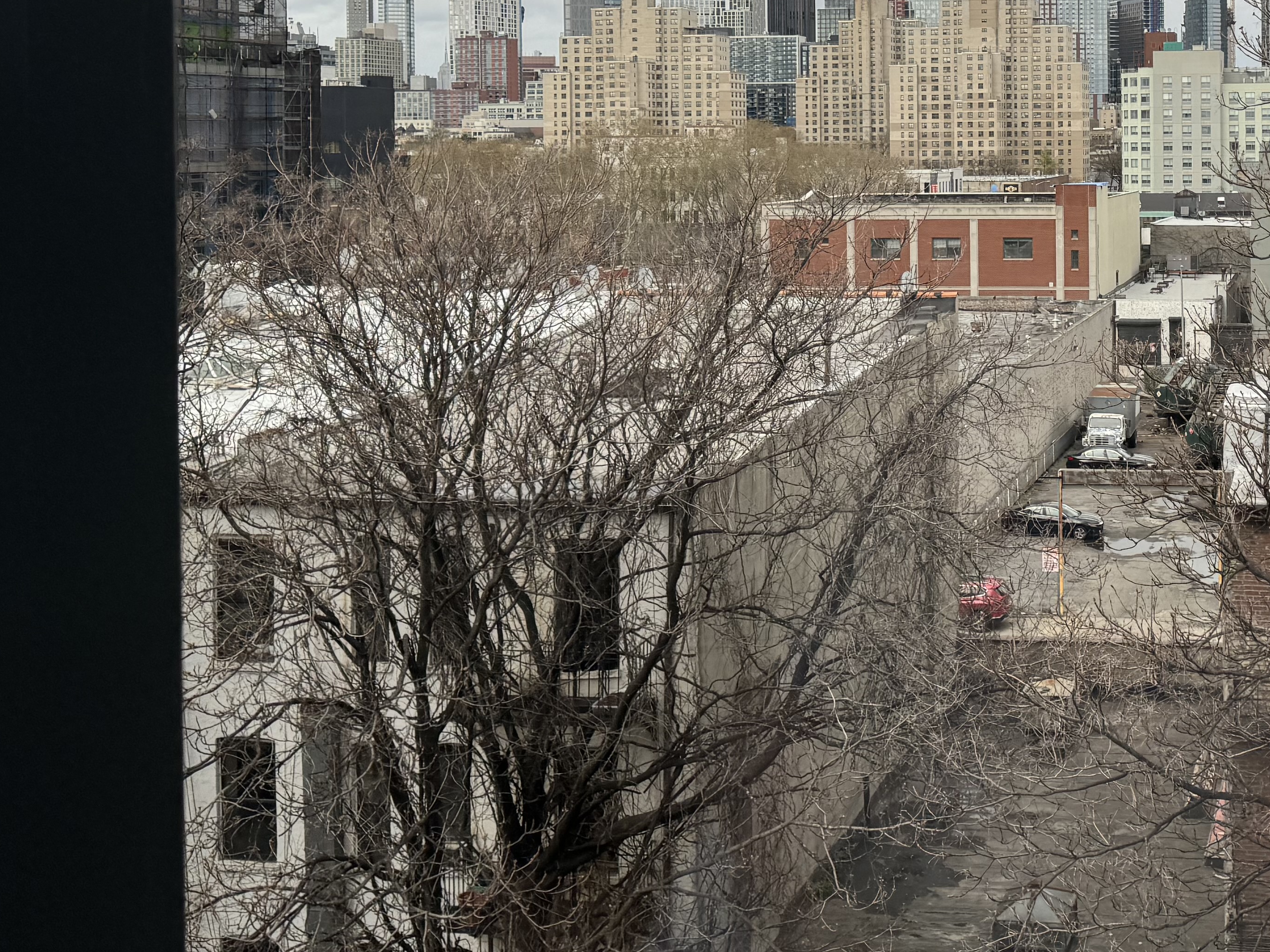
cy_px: 137
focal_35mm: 50
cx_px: 1117
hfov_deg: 36.1
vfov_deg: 28.2
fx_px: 1834
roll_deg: +0.2
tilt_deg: -1.0
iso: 80
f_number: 1.78
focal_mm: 6.76
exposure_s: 1/1980
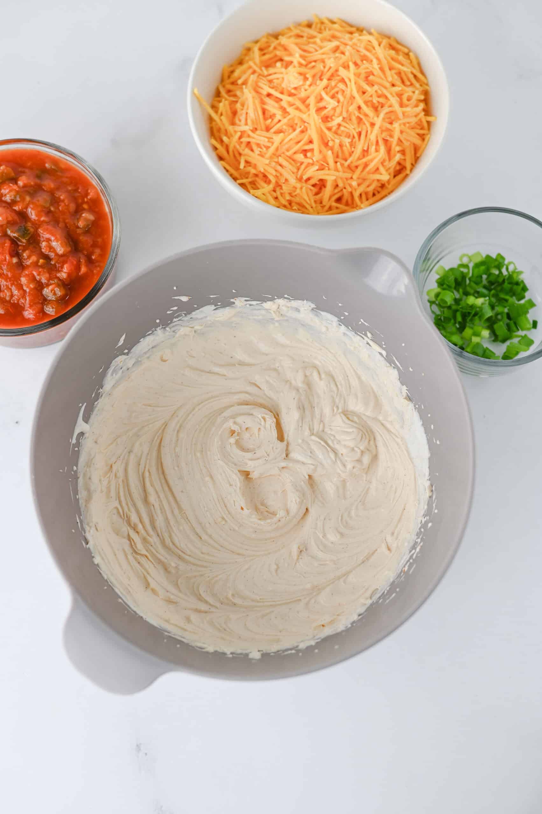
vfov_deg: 39.6
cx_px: 271
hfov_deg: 27.0
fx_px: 1131
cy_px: 407
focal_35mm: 50
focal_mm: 50
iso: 140
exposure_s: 1/125
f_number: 3.5
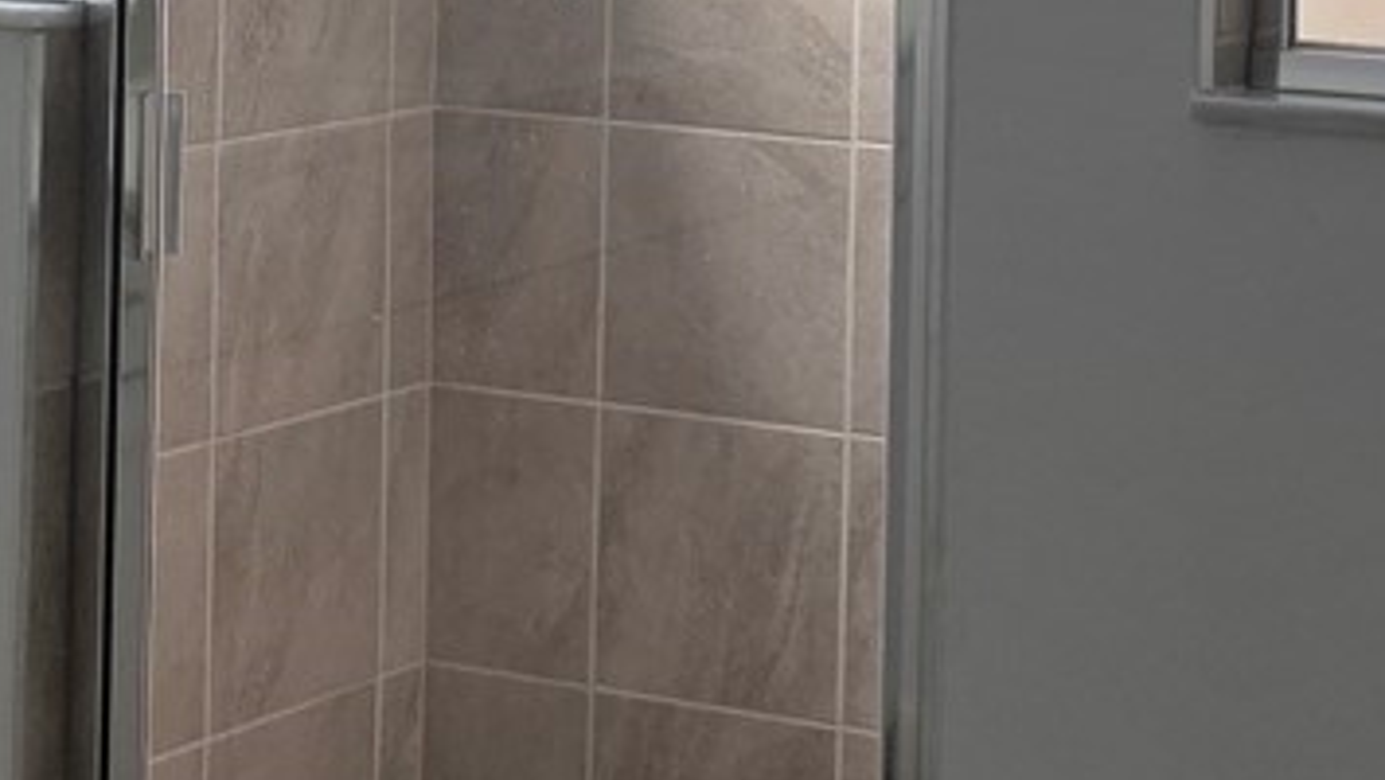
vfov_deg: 10.5
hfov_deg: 18.9
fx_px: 4151
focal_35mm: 113
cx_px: 866
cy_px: -296
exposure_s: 1/180
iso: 64
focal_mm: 6.5
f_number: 1.4
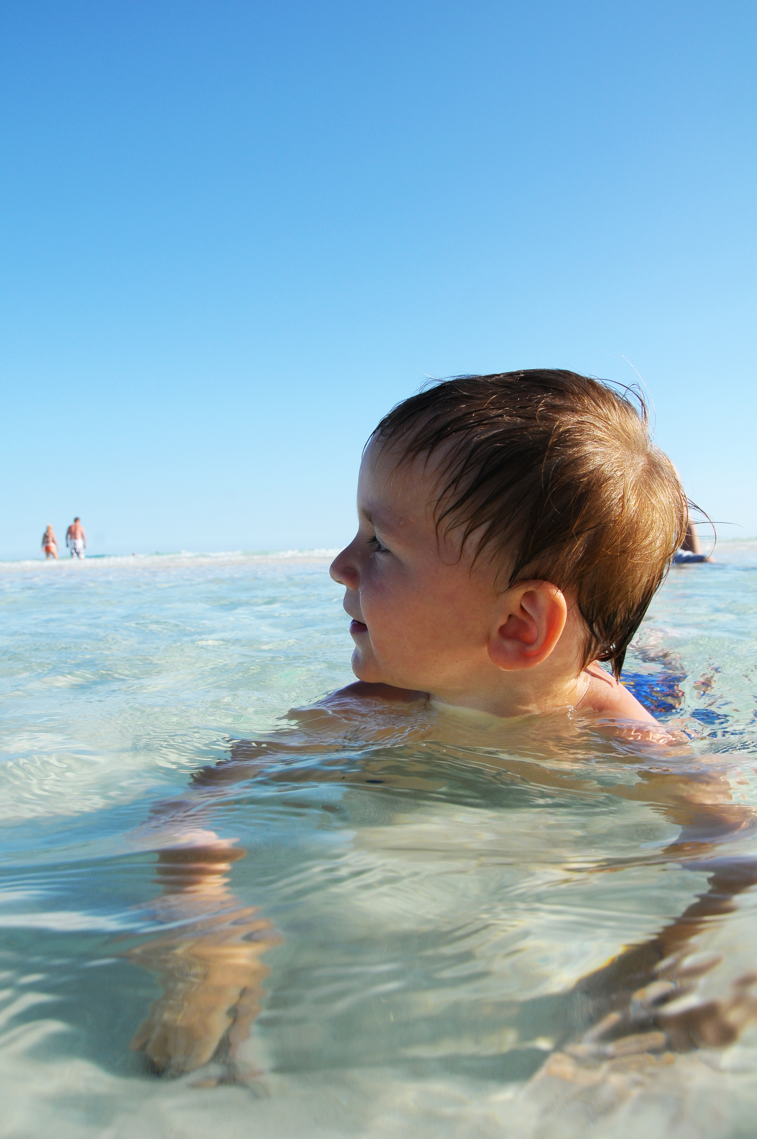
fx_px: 854
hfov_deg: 47.8
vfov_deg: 67.4
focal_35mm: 27
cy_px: 570
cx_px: 378
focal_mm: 18
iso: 200
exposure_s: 1/400
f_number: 10
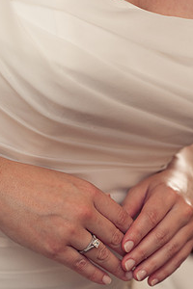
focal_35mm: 75
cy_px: 174
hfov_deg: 18.2
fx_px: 603
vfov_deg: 26.9
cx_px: 115
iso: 400
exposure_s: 1/125
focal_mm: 50
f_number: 3.2
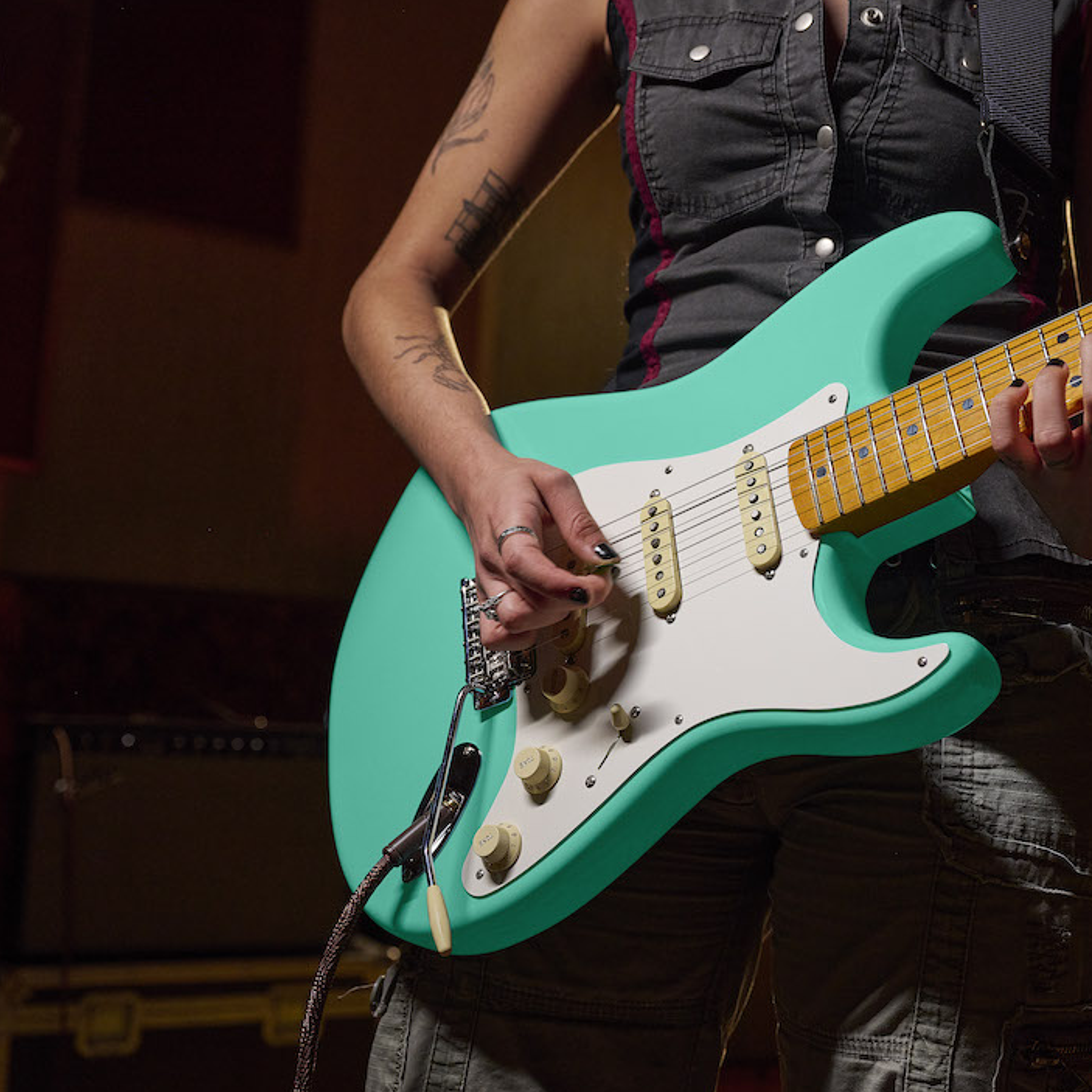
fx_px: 1677
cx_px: 772
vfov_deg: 36.1
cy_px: 539
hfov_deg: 35.5
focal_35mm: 47
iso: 1000
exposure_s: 1/125
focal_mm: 36
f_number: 4.5
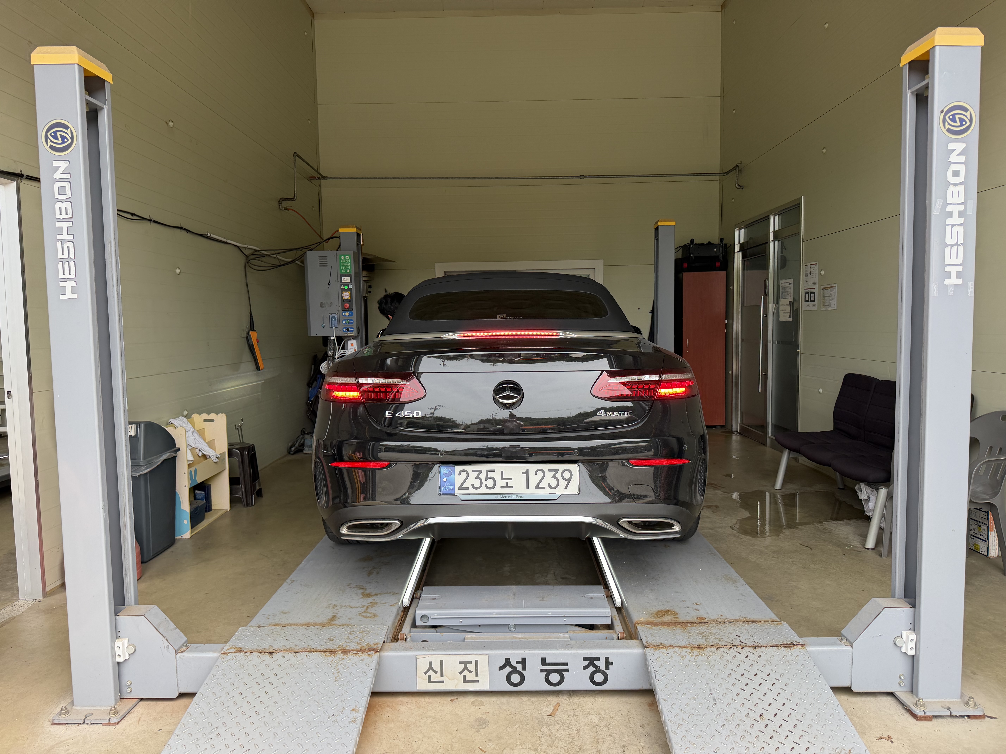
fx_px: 697
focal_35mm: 24
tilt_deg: -5.0
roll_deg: +1.1
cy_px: 377
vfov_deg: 56.8
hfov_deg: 71.6
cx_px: 503
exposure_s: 1/813
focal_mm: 6.76
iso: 100
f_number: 1.78
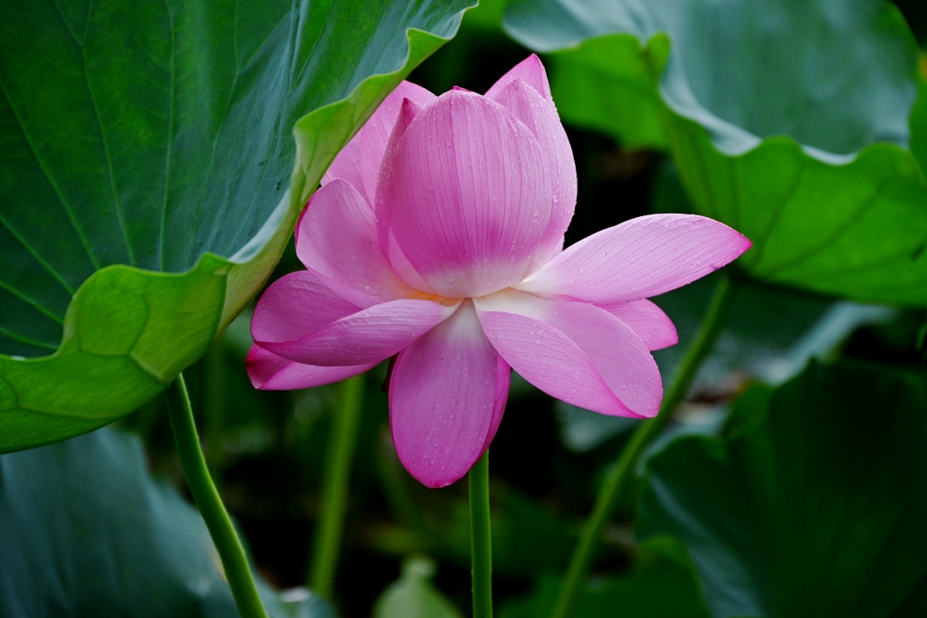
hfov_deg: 12.8
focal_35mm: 160
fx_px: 4120
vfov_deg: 8.6
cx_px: 464
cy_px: 309
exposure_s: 1/125
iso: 200
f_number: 6.3
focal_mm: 160
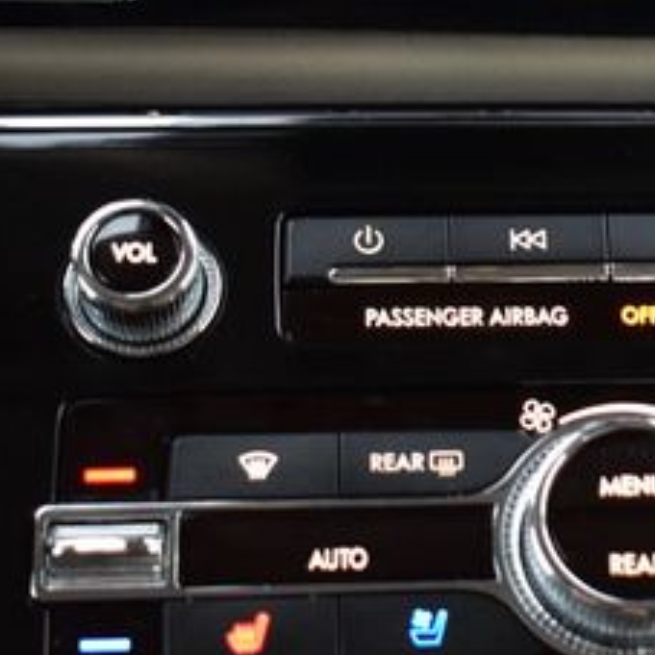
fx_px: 2312
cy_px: 309
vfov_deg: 16.1
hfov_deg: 15.9
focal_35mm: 108
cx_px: 632
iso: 1600
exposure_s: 1/15
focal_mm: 30
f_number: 4.2
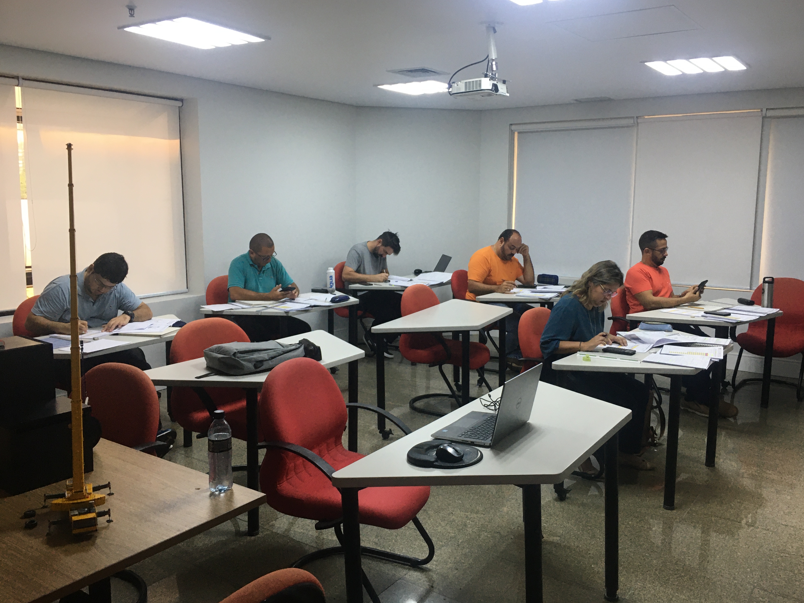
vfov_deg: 46.8
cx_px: 413
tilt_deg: -8.1
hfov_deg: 60.0
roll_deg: -1.3
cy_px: 294
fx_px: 697
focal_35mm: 30
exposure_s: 1/30
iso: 40
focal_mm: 4.15
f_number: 2.2
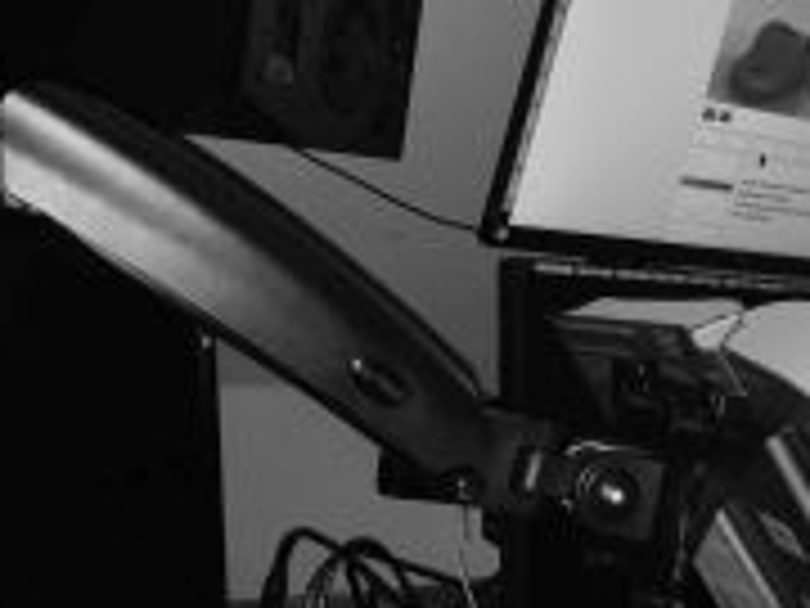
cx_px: 623
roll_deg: -5.0
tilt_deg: +7.1
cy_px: 104
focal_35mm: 65
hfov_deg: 29.3
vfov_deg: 22.2
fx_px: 1521
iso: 80
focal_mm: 4.15
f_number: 2.2
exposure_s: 1/33
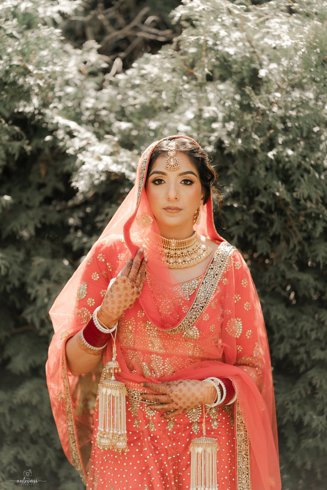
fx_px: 1158
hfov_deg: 16.1
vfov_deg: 23.9
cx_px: 164
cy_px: 245
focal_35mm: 85
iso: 200
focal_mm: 85
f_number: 1.4
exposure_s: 1/320
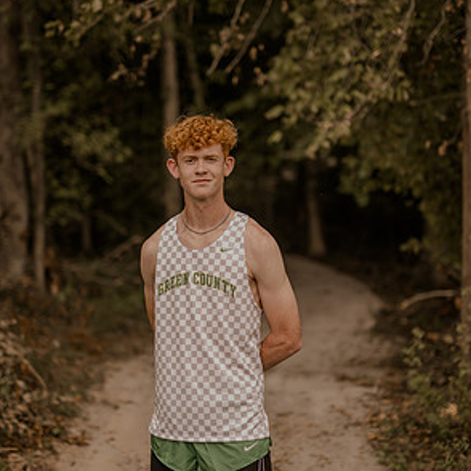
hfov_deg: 26.5
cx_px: 237
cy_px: 248
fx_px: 1001
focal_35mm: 65
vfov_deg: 26.5
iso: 64
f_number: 1.4
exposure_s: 1/1000
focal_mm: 50
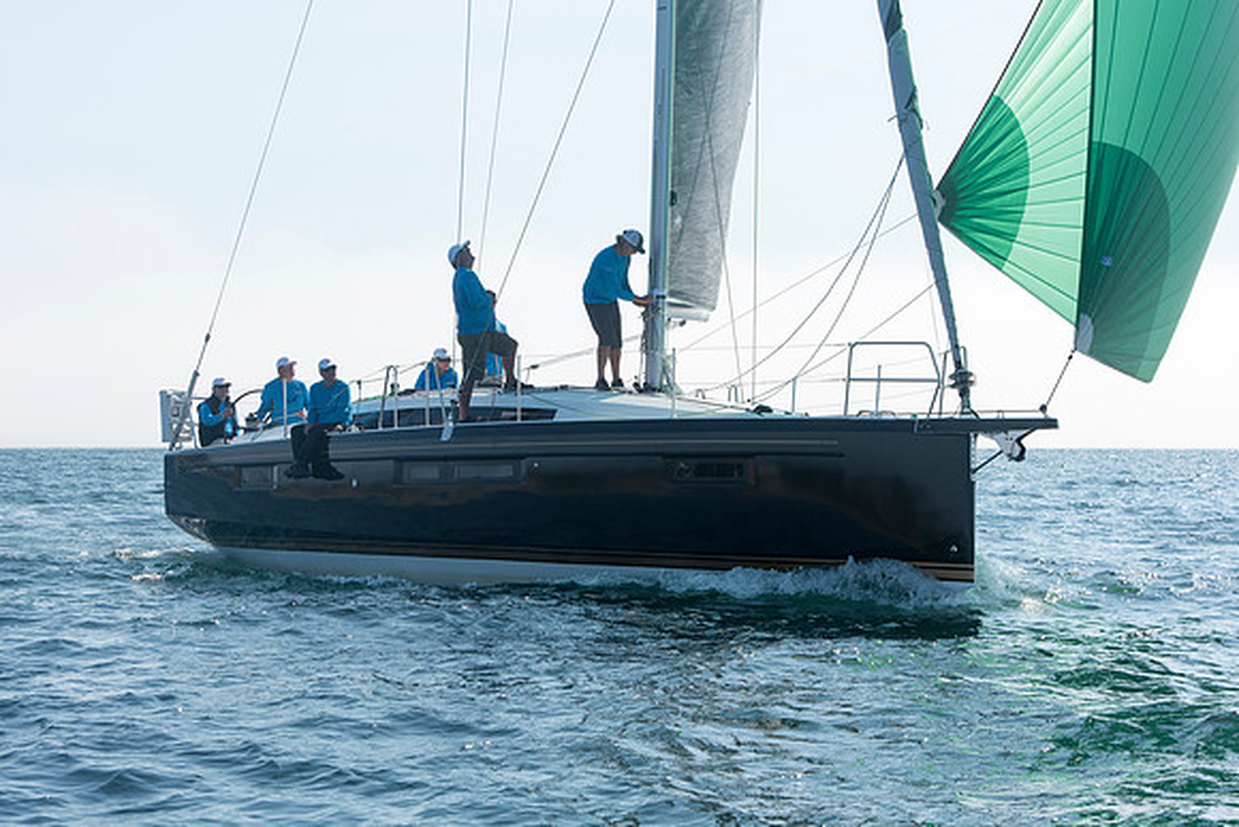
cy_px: 414
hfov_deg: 22.7
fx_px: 3083
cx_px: 608
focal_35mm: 90
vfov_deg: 15.3
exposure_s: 1/1000
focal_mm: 86
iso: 320
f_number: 10
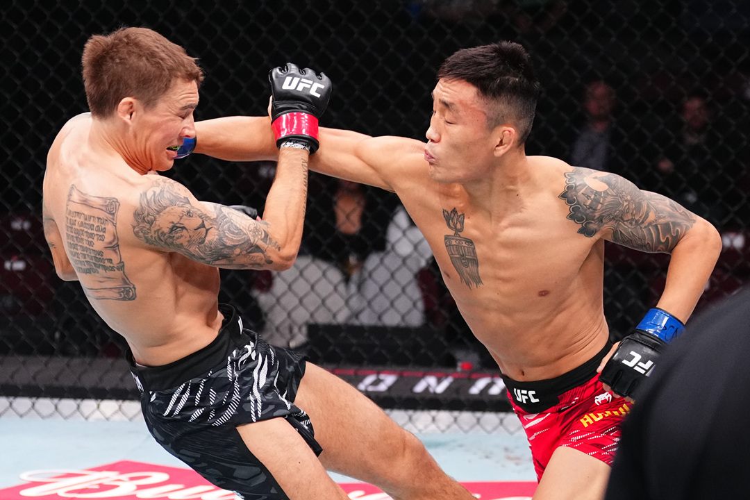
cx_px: 375
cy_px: 250
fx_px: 1458
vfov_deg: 19.5
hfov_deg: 28.8
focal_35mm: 70
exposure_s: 1/1250
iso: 3200
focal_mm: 70
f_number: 2.8
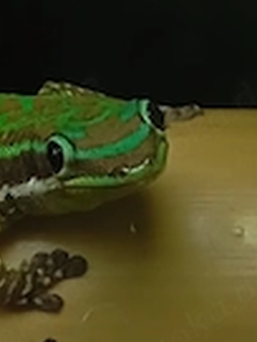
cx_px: 118
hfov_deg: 4.8
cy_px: 166
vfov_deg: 6.4
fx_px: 3079
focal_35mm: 311
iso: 157
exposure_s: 1/100
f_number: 1.8
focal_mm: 4.27
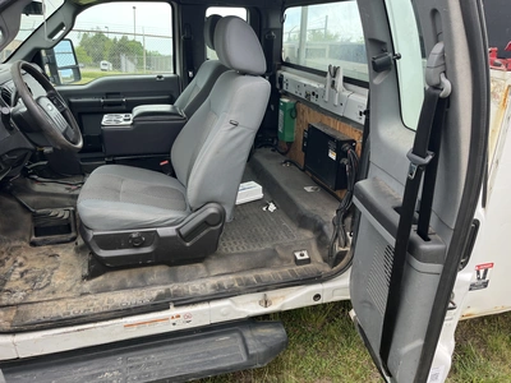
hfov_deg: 67.3
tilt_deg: -9.7
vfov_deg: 53.1
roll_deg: -4.4
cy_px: 192
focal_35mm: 26
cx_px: 256
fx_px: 384
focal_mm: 5.1
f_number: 1.6
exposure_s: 1/175
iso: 40
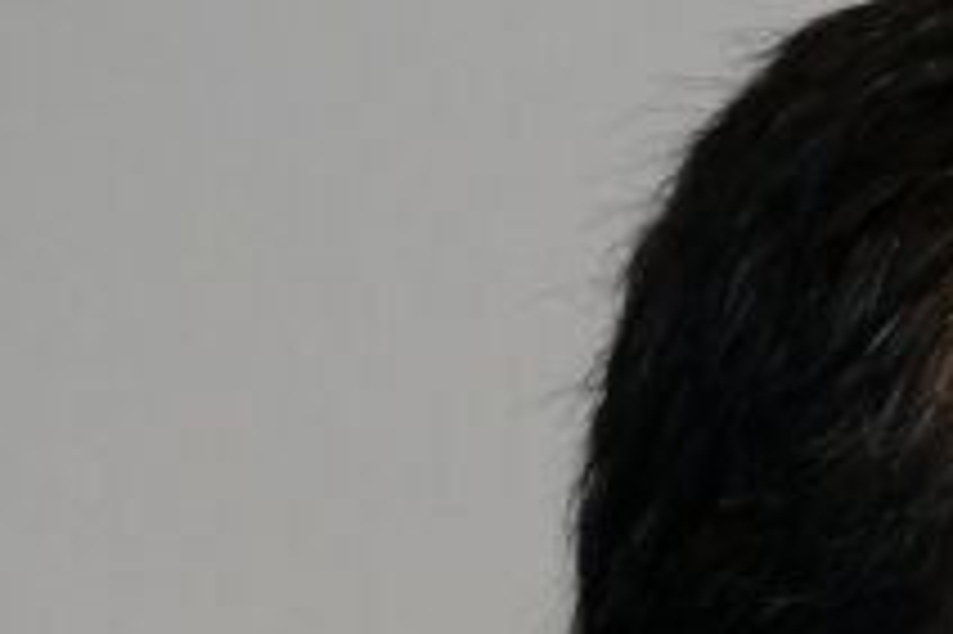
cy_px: 926
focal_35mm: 787
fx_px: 20812
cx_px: 1474
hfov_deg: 2.6
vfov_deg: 1.7
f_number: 4
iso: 1000
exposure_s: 1/125
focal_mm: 145
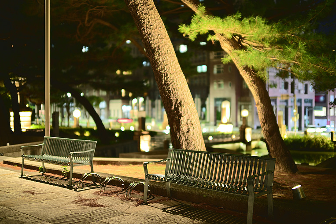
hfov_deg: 42.7
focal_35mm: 46
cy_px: 111
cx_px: 171
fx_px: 429
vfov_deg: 29.3
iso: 160
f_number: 0.95
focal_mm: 45
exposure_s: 1/4
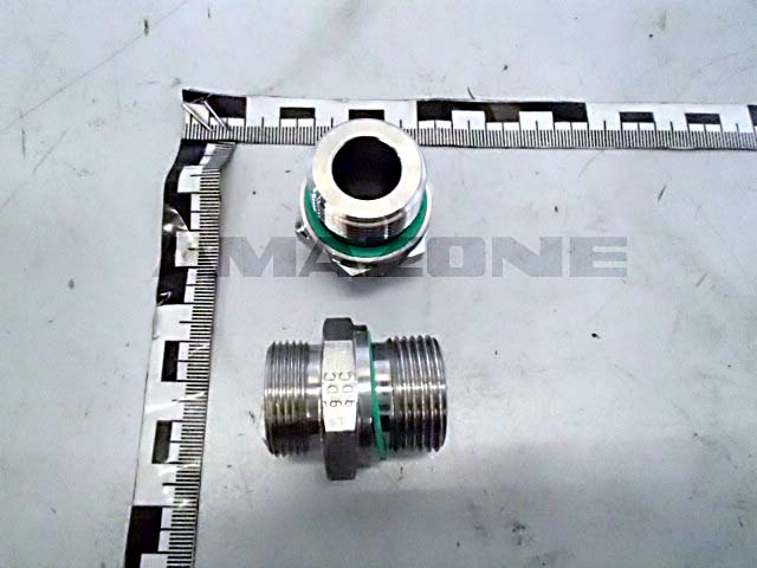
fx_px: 612
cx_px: 378
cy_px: 284
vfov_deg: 49.7
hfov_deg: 63.4
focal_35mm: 28
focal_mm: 5
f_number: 3.9
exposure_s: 1/500
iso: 6400
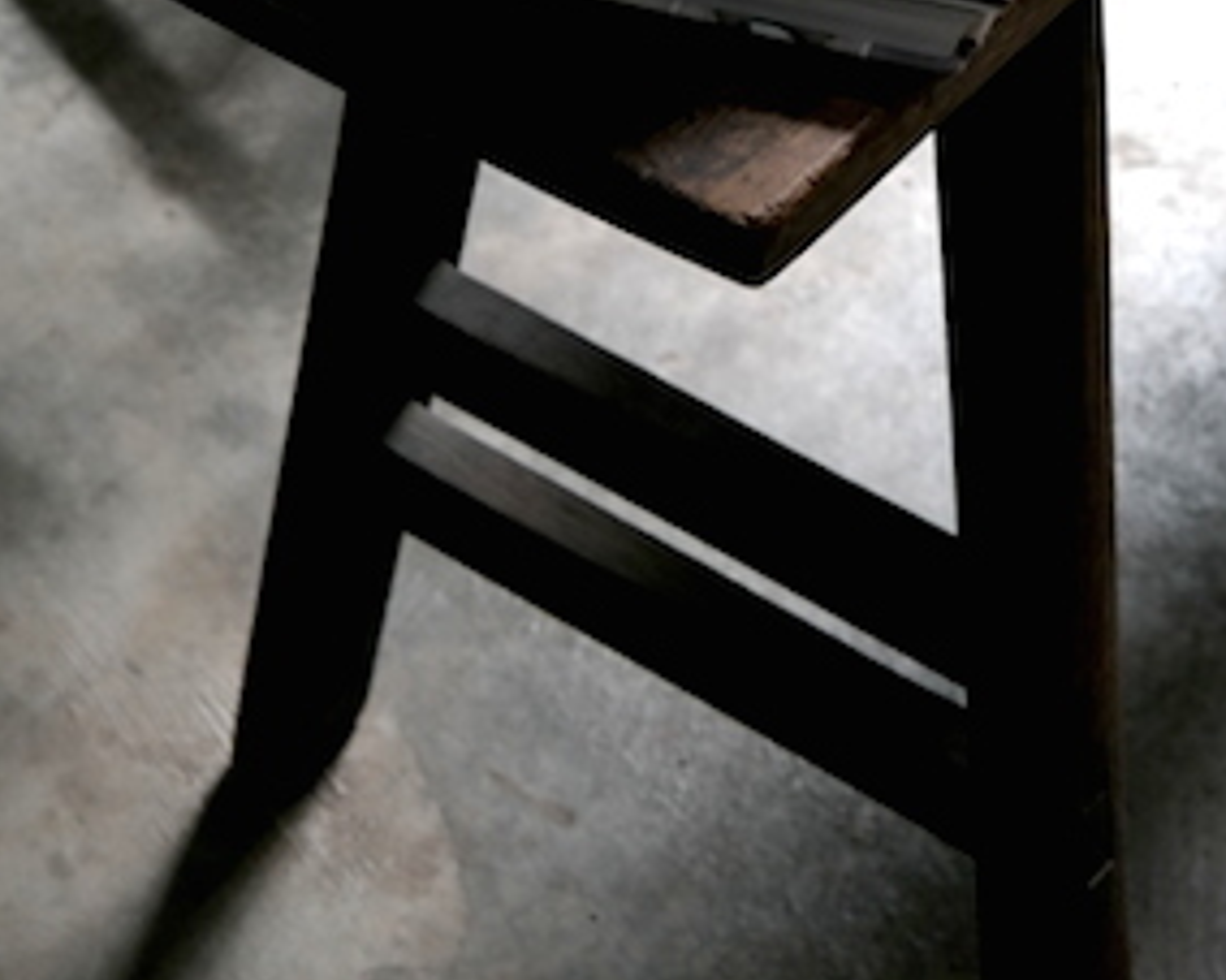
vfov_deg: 13.7
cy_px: -4
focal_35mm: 111
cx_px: 747
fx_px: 4026
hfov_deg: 17.3
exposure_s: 1/60
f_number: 4.5
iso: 800
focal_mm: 37
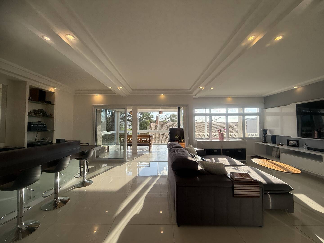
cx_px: 162
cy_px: 122
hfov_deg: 102.1
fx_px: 131
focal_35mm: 14
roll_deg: -0.1
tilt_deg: +3.3
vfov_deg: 85.7
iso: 64
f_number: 2.2
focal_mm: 2.22
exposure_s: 1/479
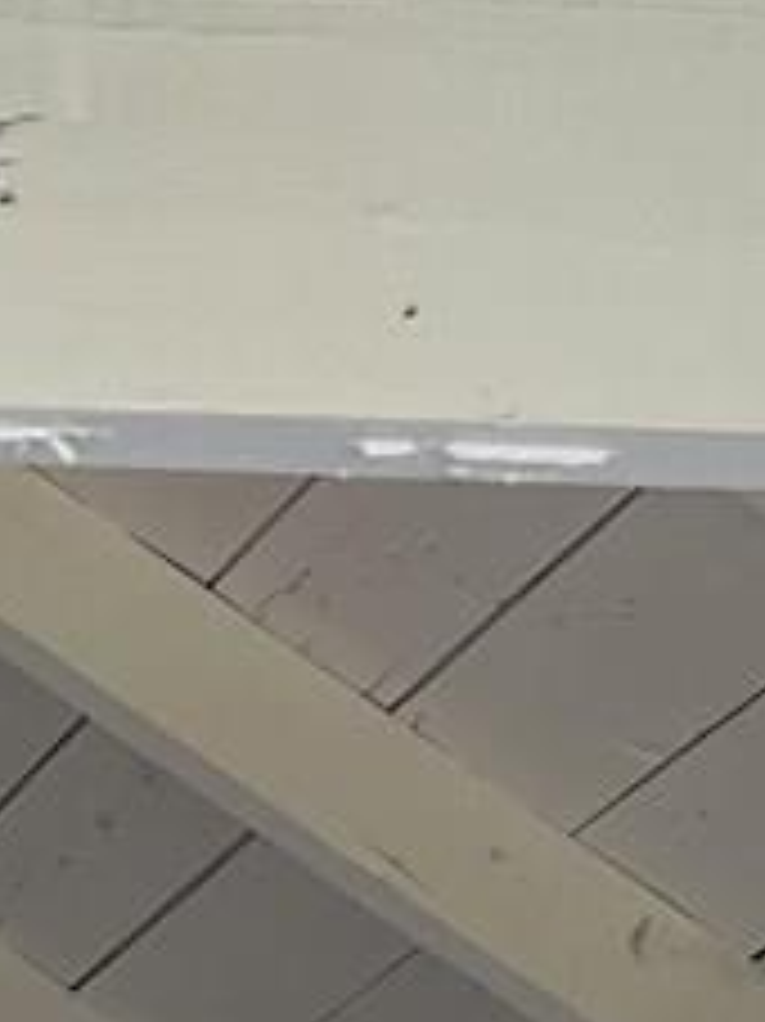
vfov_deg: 10.4
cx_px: -1454
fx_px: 5191
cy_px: 1999
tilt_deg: +5.5
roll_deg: -2.2
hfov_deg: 7.5
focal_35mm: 176
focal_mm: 5.1
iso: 125
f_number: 1.6
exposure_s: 1/120
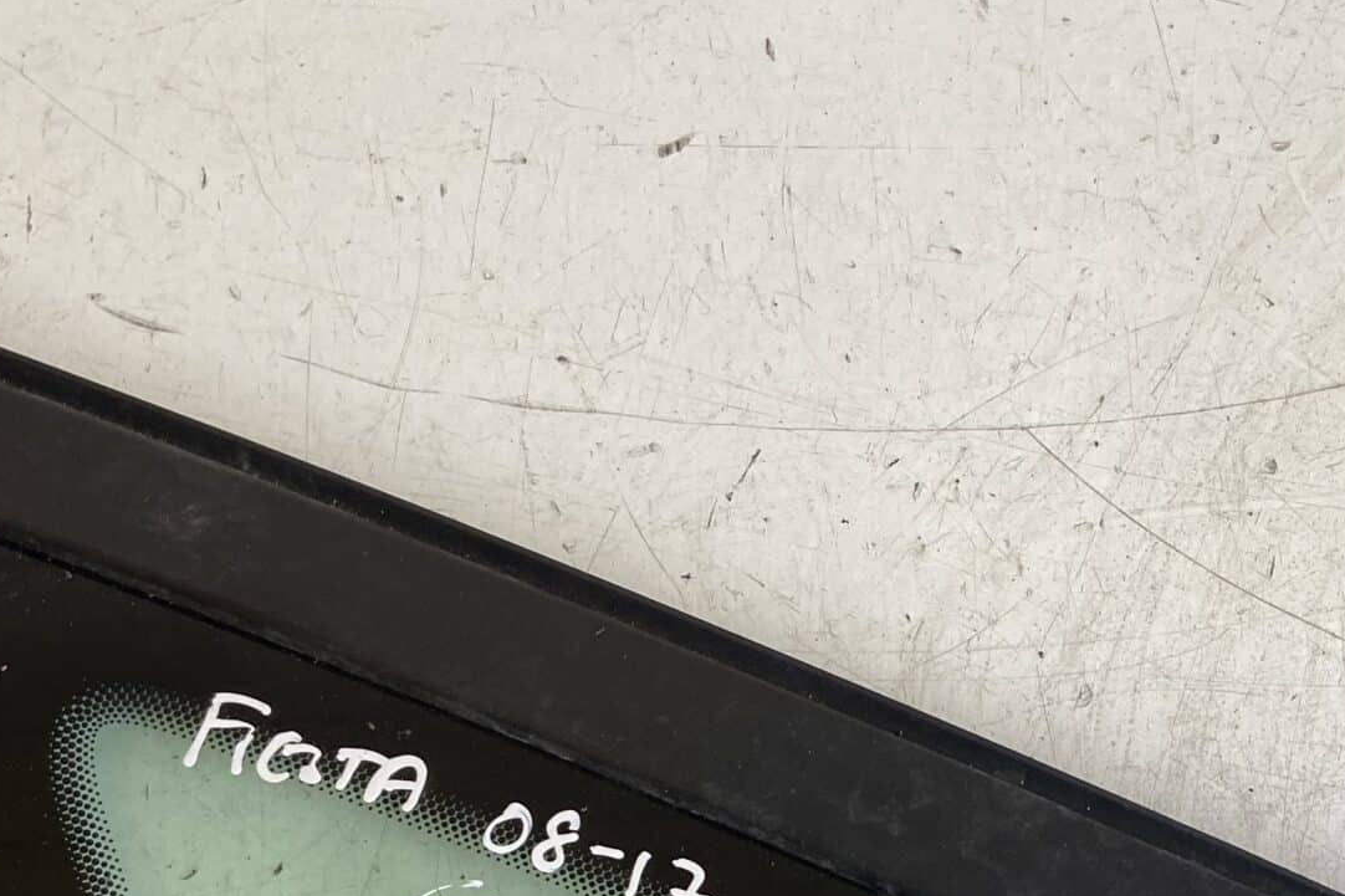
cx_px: 937
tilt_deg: -74.8
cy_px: 1069
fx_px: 2391
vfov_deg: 20.0
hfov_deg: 31.1
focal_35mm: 64
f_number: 1.8
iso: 50
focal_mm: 4.25
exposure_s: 1/100
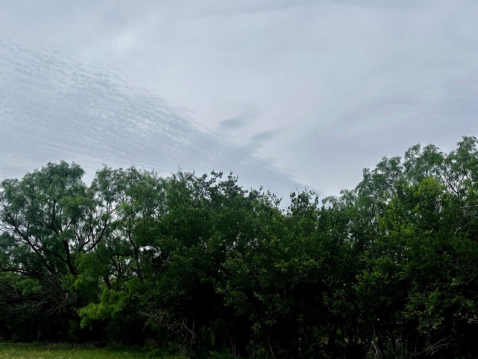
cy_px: 249
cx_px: 186
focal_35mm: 39
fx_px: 539
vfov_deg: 36.3
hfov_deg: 47.5
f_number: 1.78
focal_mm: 6.86
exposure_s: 1/8197
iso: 80
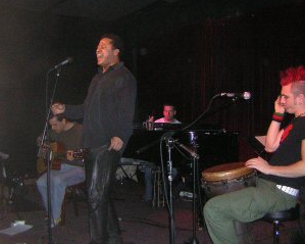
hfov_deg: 39.3
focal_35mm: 47
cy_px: 110
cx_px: 190
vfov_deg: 32.0
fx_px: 424
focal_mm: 4.7
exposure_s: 1/60.1
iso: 200
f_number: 2.6
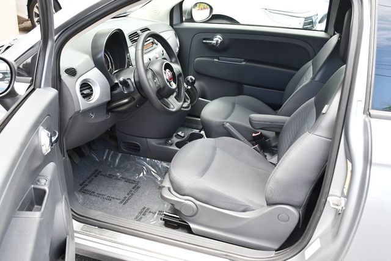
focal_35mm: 36
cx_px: 196
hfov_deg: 53.1
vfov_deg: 36.9
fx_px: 391
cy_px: 130
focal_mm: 18
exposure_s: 1/250
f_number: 4
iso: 400
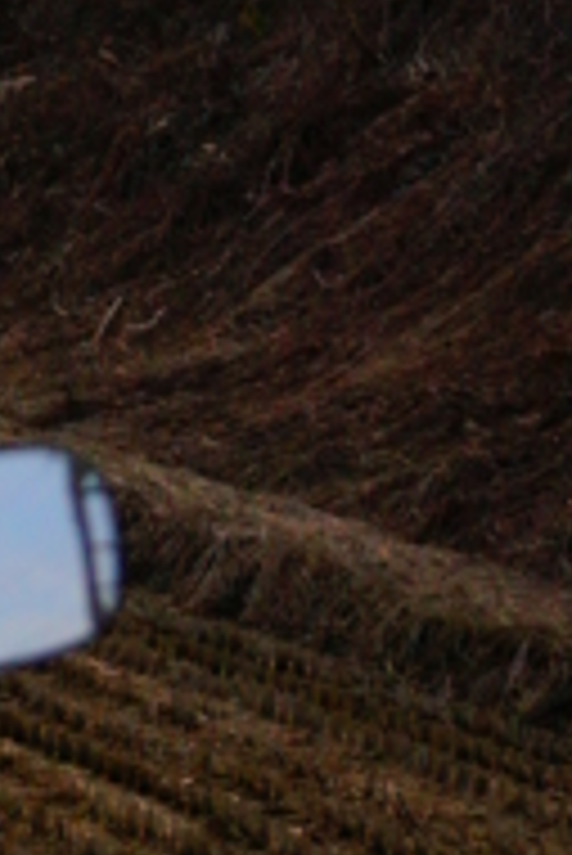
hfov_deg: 4.3
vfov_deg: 6.5
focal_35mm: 315
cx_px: -574
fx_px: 7493
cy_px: -342
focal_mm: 50
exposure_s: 1/800
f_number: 5
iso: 500
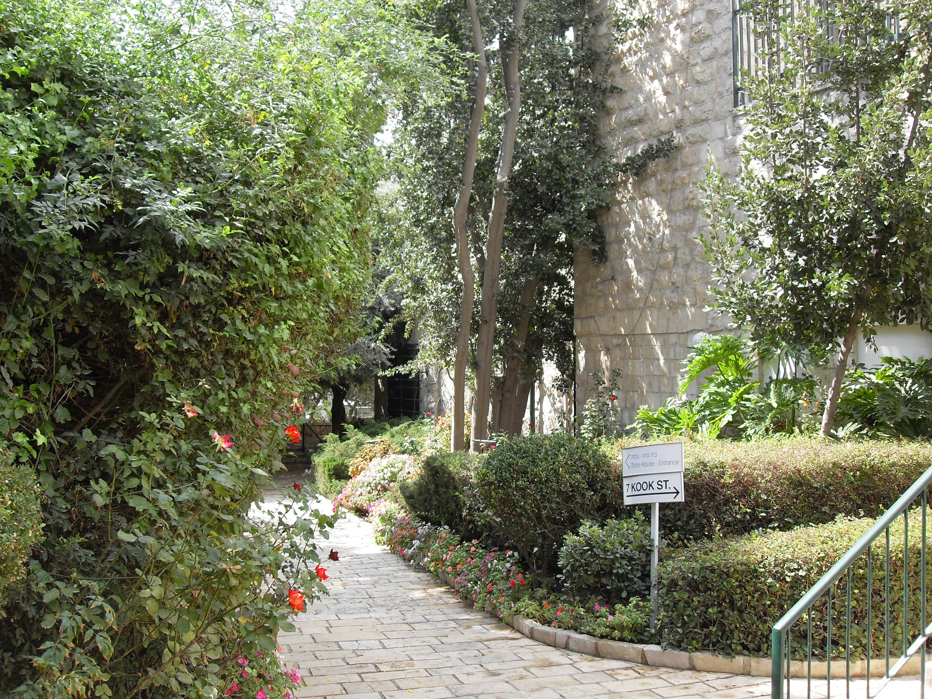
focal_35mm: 37
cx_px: 466
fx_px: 996
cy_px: 350
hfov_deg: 50.1
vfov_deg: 38.7
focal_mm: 6.3
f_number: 2.8
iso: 80
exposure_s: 1/250
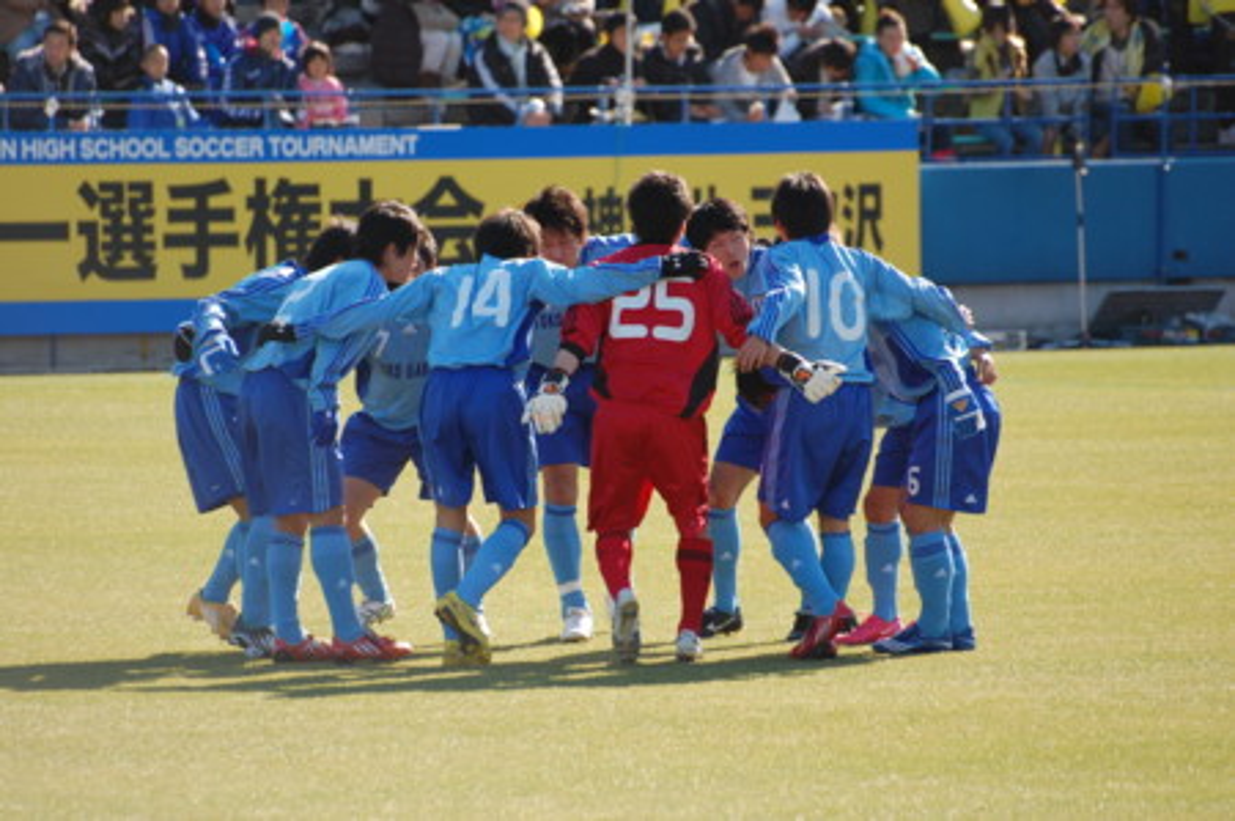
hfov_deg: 4.6
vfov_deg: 3.0
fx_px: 15420
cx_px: 618
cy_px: 410
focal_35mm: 450
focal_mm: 300
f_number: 5.6
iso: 400
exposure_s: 1/640
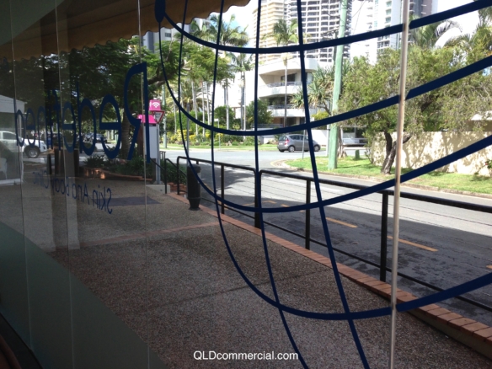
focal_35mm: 33
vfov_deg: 42.9
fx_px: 469
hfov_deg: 55.4
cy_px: 184
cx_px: 246
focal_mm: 4.12
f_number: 2.4
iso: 64
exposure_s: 1/847
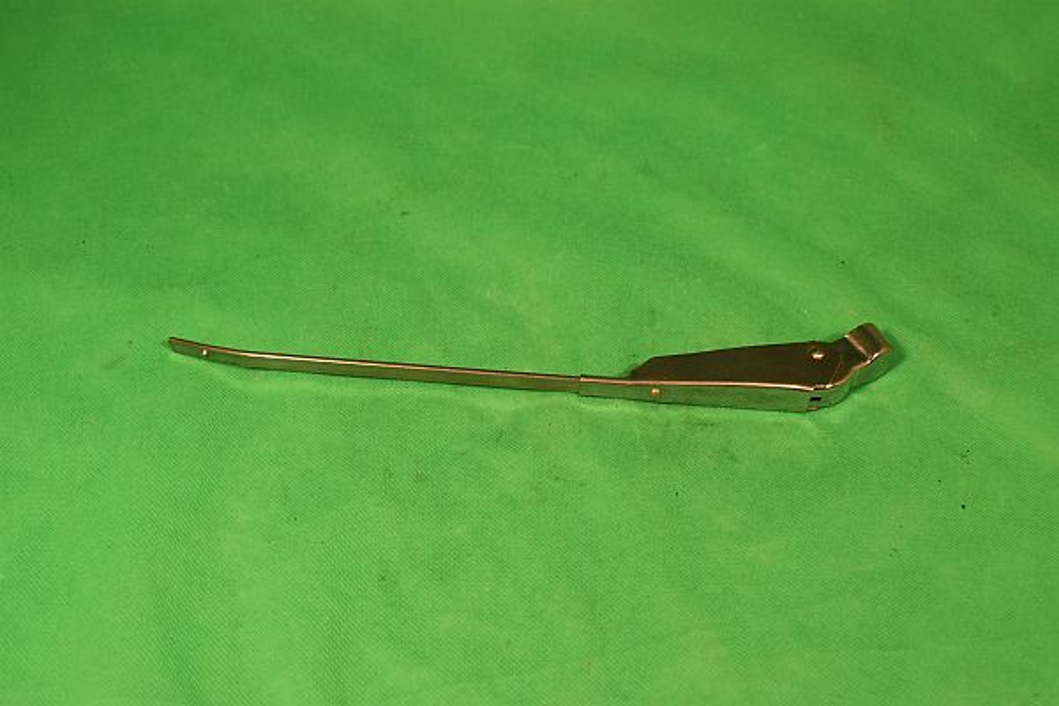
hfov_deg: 47.9
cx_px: 530
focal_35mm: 40
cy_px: 353
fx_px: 1191
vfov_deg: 33.0
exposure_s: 1/250
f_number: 8
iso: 360
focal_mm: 27
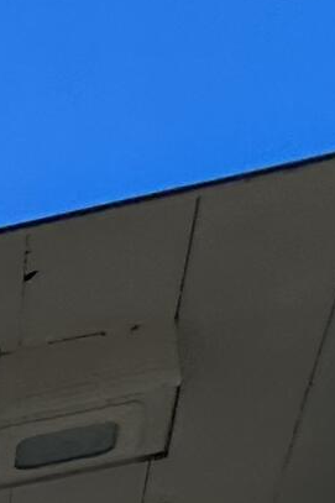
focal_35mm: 184
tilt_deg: +8.7
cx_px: -1403
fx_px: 2570
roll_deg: +0.3
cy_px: 1314
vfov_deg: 9.6
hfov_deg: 5.4
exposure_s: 1/3597
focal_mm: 6.86
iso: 80
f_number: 1.78
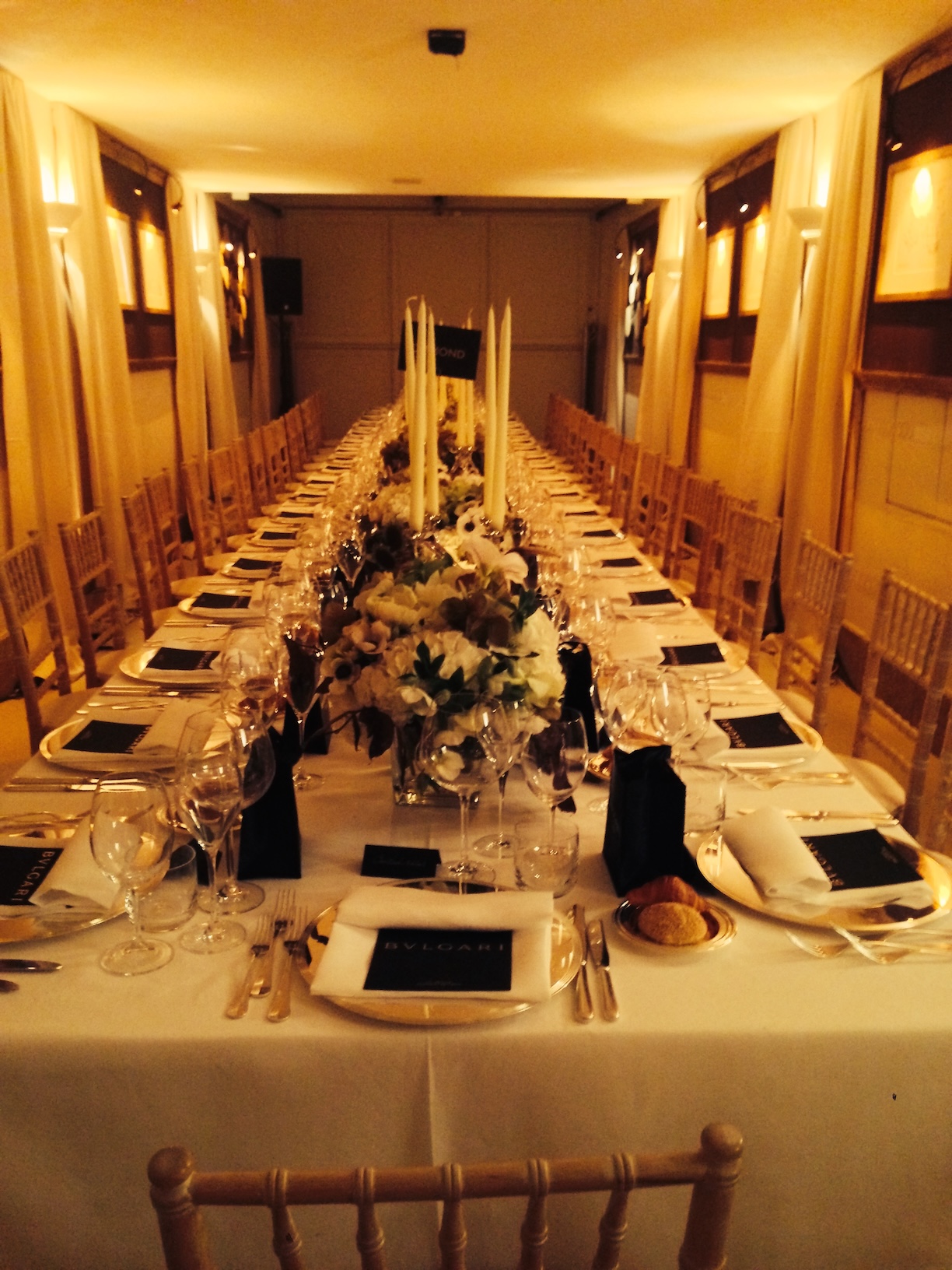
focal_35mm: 33
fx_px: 1210
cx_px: 476
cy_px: 635
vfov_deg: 55.4
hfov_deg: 42.9
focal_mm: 4.12
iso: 500
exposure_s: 1/15
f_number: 2.4
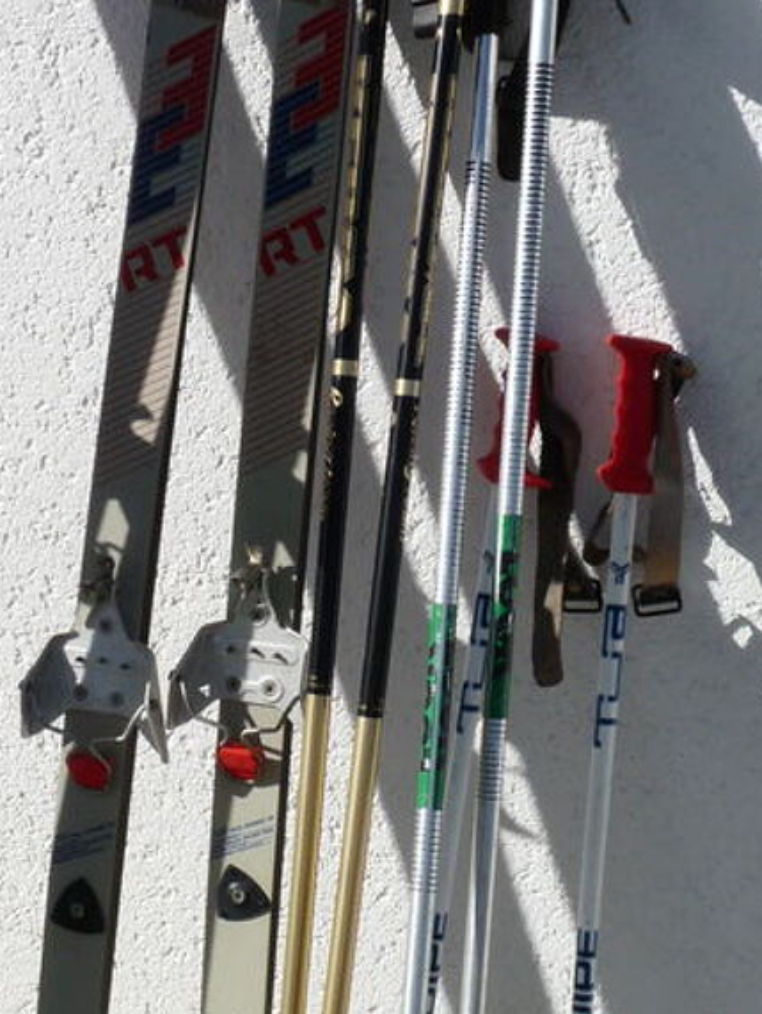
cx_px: 208
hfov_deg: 19.1
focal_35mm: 77
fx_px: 2257
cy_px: 727
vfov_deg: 25.1
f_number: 6.3
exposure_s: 1/400
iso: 100
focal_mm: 5.9
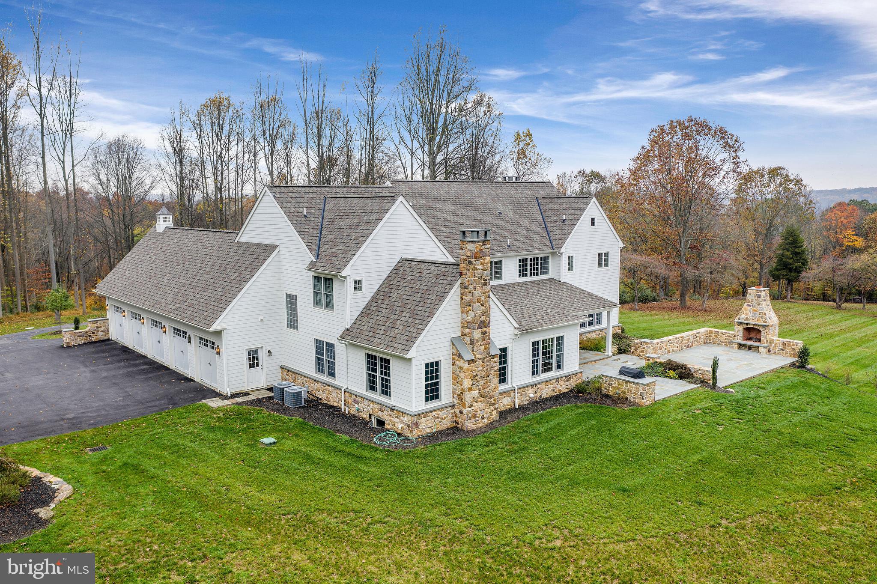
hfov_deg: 65.5
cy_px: 292
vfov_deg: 46.4
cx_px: 438
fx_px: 682
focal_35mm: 28
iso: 100
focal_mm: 10.3
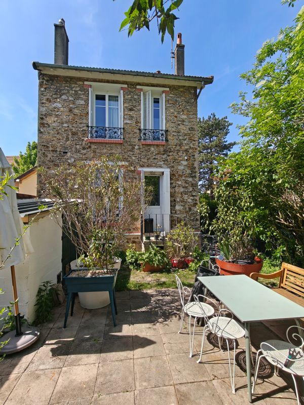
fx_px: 187
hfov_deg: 78.1
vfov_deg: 94.5
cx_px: 152
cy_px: 202
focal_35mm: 16
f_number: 2
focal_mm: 2.31
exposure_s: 1/1508
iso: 50
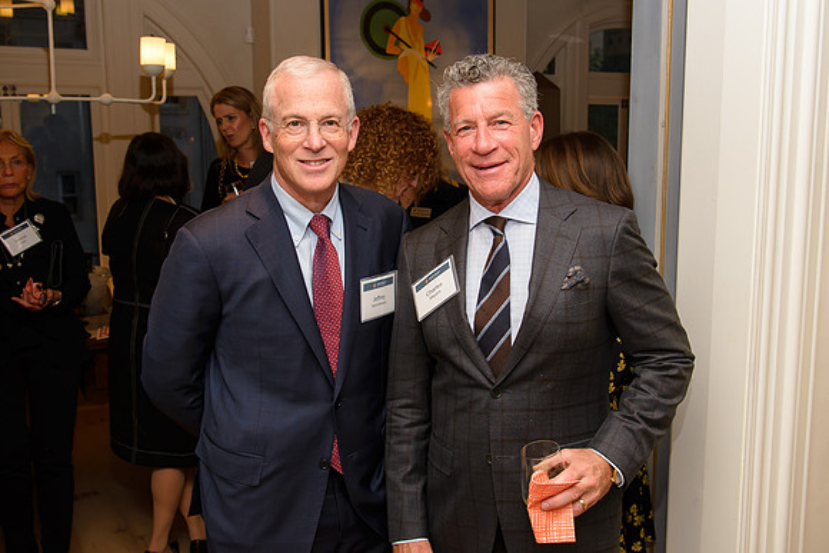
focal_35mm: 35
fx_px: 796
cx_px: 426
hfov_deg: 55.0
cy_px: 254
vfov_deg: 38.3
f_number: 5.6
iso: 800
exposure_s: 1/60
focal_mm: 32
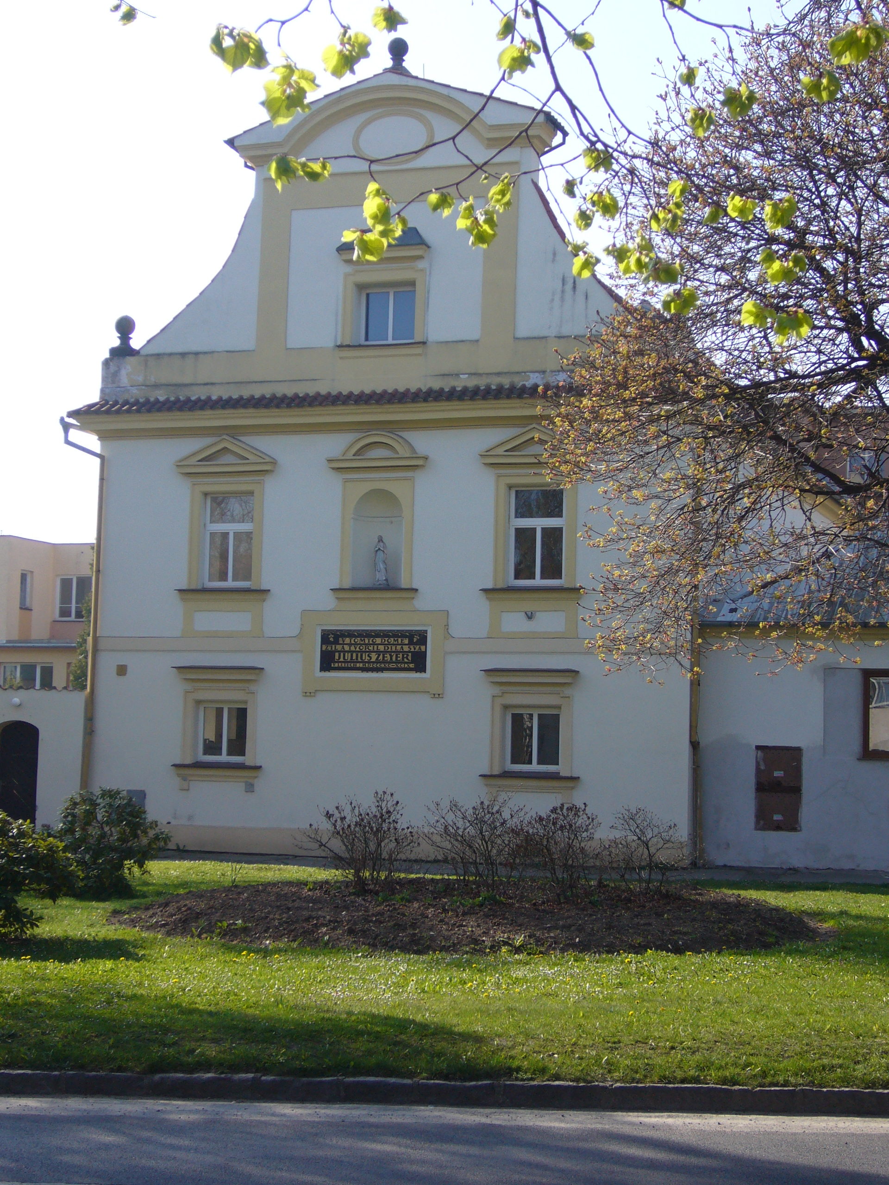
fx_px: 2055
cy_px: 592
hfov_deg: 24.4
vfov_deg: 32.2
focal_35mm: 60
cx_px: 444
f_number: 3.6
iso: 80
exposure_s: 1/320
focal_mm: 9.9
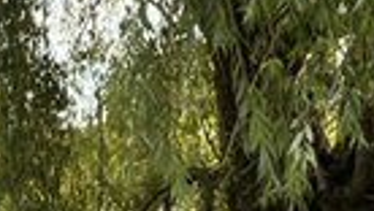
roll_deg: +0.5
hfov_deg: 23.2
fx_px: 814
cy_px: 151
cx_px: -103
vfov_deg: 14.7
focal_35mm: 82
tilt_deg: +1.0
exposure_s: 1/521
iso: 50
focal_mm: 5.7
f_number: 1.5
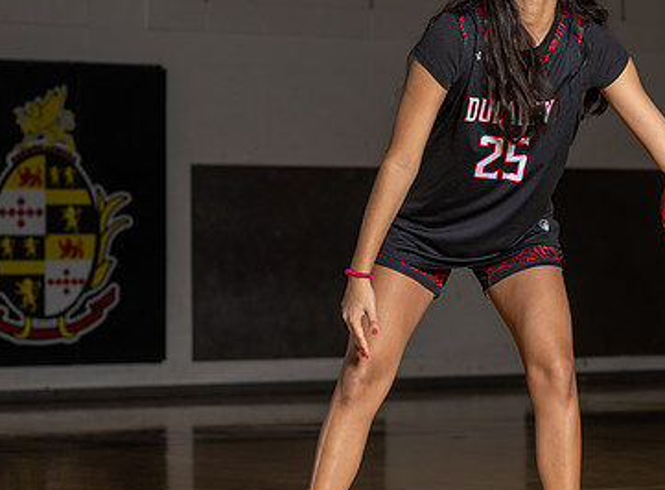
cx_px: 516
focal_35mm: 170
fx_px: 3245
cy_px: 175
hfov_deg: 11.7
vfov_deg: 8.6
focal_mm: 77
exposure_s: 1/200
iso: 80
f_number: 4.5
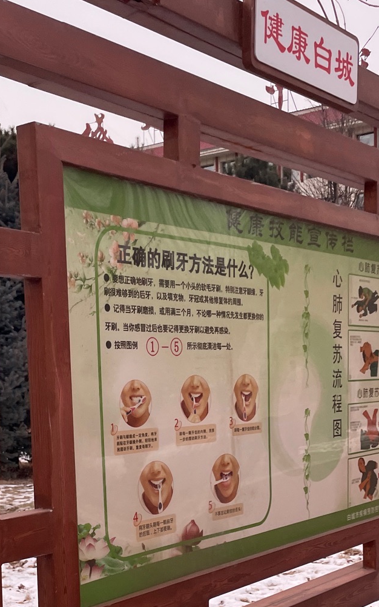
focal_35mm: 55
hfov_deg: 23.4
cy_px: 440
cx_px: 127
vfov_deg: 36.2
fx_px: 909
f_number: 1.6
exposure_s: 1/121
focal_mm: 4.2
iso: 80
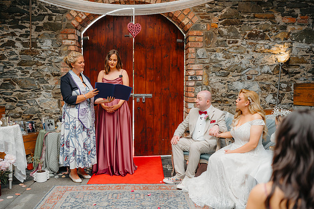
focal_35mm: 35
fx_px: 305
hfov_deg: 54.4
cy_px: 104
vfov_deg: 37.9
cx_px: 157
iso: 100
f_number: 2.2
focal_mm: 35
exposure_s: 1/320
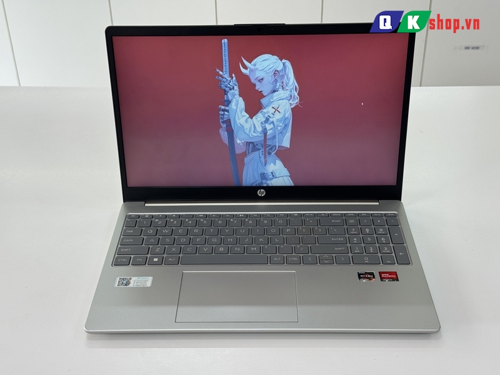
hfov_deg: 39.7
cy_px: 188
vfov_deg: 30.3
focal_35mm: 48
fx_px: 693
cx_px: 250
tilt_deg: -31.2
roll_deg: +2.5
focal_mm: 6.76
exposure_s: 1/146
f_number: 1.78
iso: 64
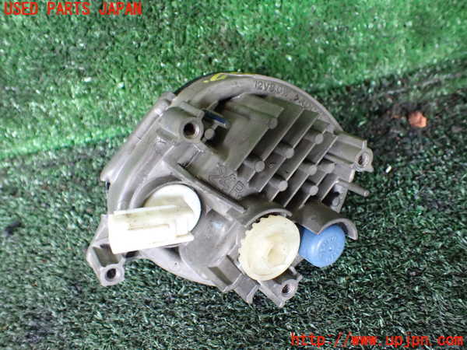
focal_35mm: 30
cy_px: 175
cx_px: 234
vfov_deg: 46.8
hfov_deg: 60.0
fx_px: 405
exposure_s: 1/50
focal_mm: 5.4
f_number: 2.3
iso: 800
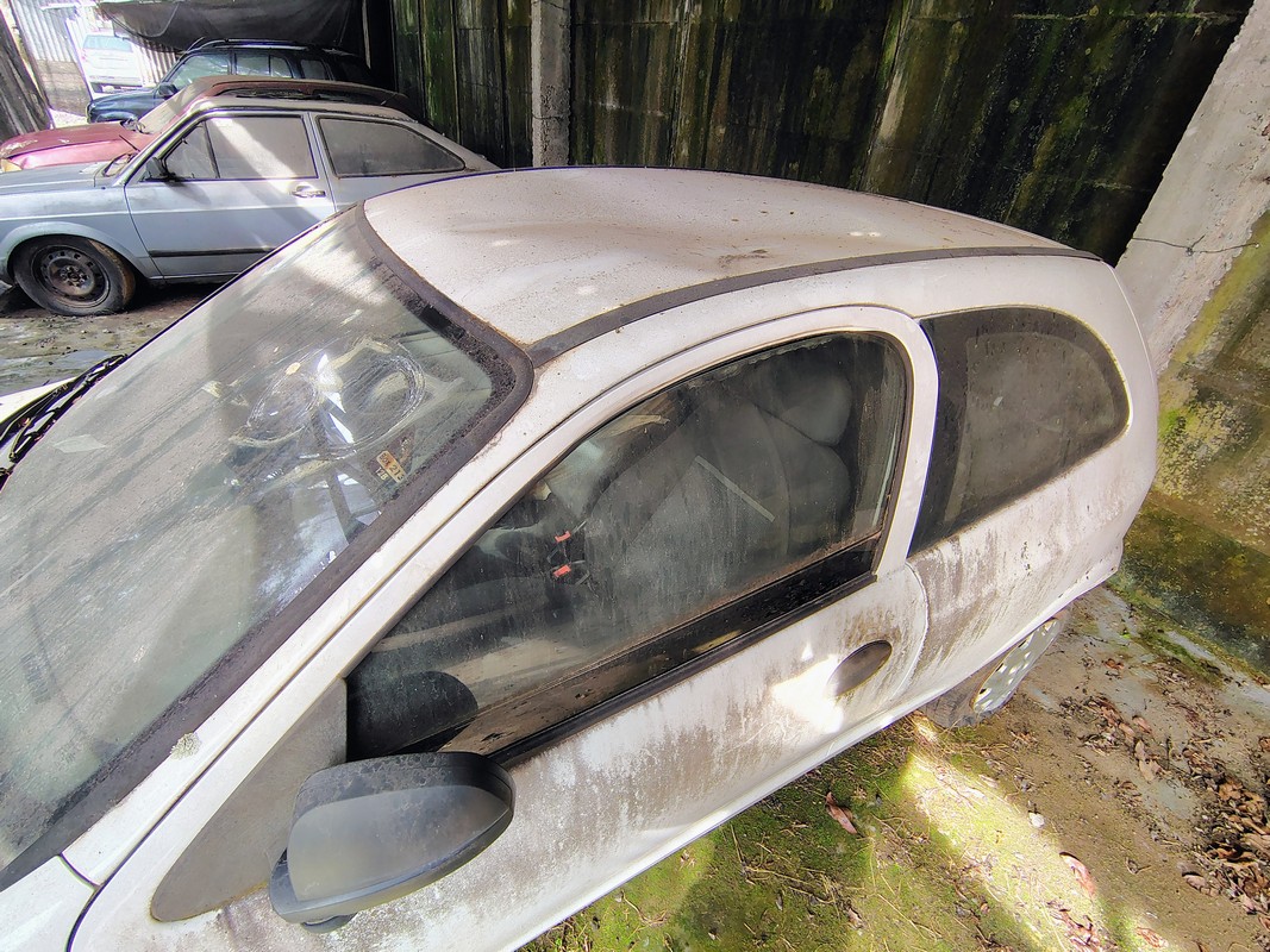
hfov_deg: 94.5
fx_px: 587
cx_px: 635
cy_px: 476
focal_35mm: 16
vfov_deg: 78.1
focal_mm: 2.13
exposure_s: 1/60
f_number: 2.2
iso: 264
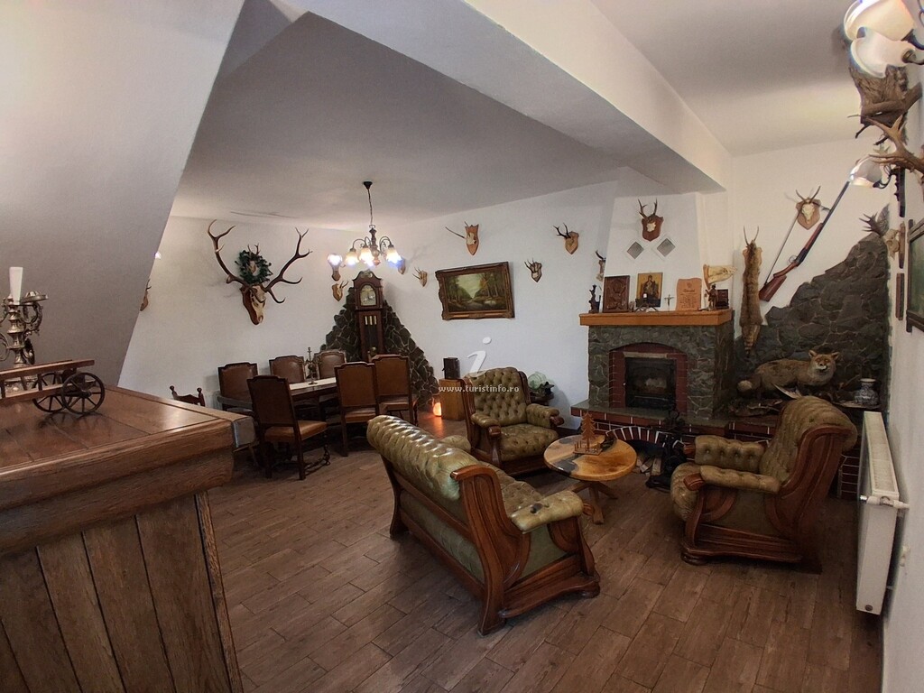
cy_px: 346
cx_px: 462
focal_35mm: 17
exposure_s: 1/50
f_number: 2.2
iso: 250
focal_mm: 1.4
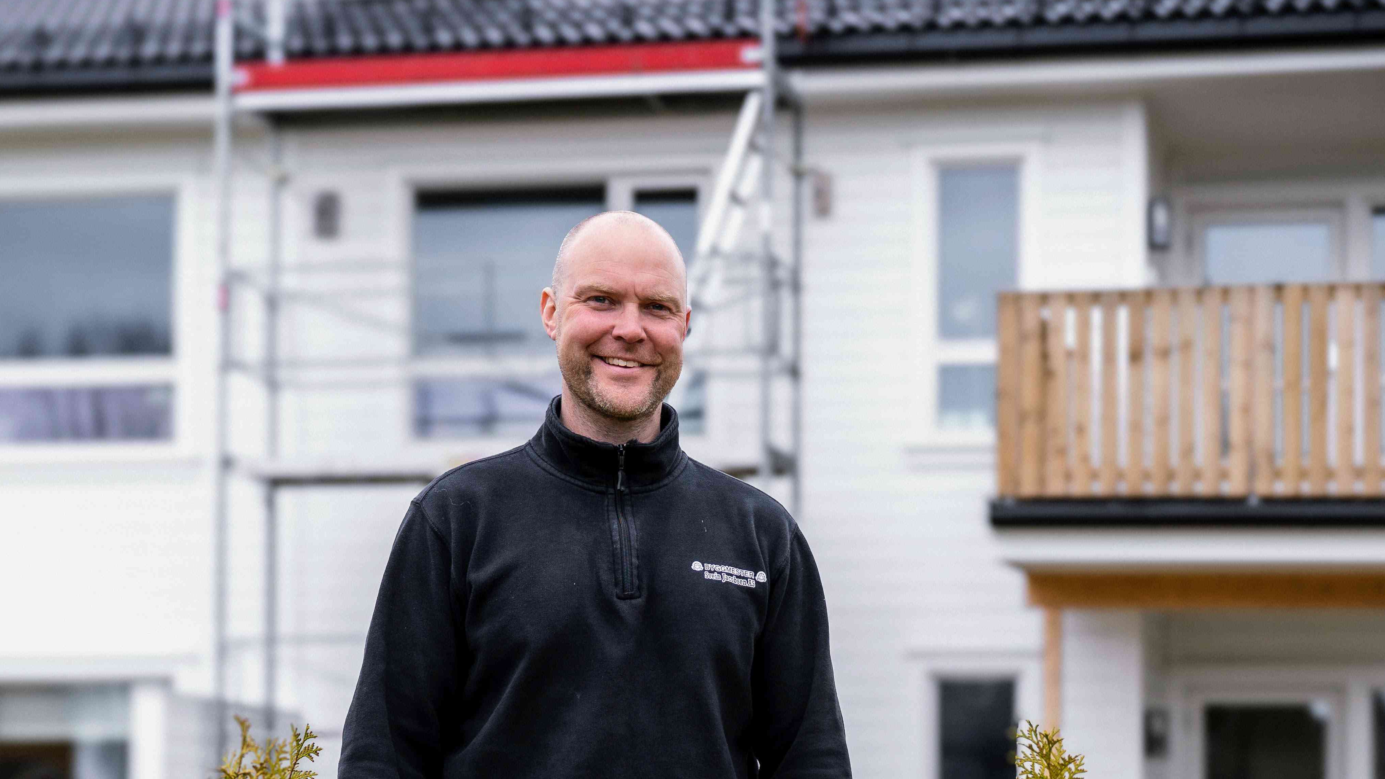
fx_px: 2718
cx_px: 544
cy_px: 594
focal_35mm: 74
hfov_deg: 28.5
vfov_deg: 16.2
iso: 100
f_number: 2.8
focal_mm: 48
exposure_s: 1/640
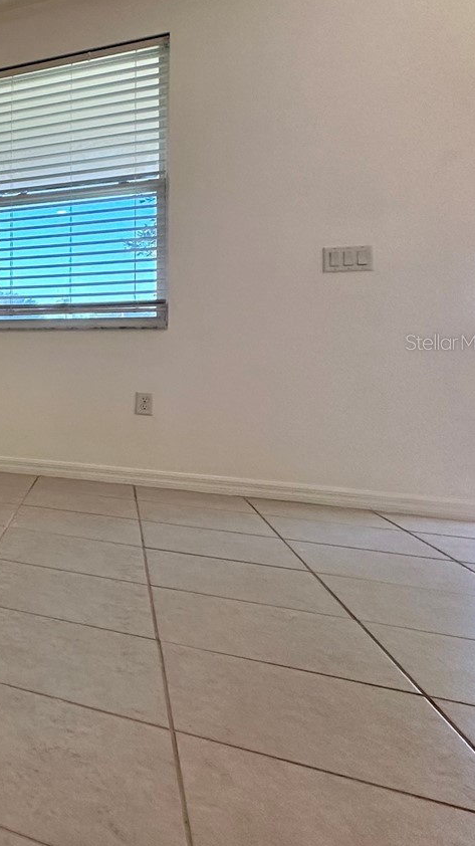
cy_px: 342
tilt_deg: +0.6
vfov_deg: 65.5
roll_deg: -1.0
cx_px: -303
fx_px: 650
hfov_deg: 25.1
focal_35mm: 29
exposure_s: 1/120
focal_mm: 2.22
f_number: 2.2
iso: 160
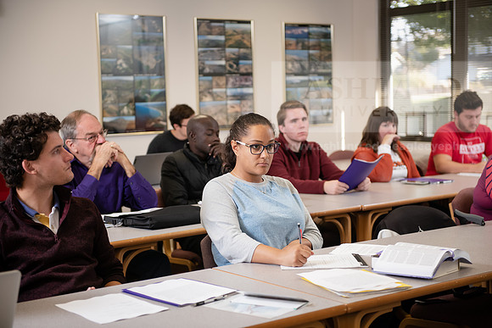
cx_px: 246
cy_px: 164
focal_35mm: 66
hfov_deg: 30.5
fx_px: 902
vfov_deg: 20.6
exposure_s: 1/200
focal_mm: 66
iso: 640
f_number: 3.2
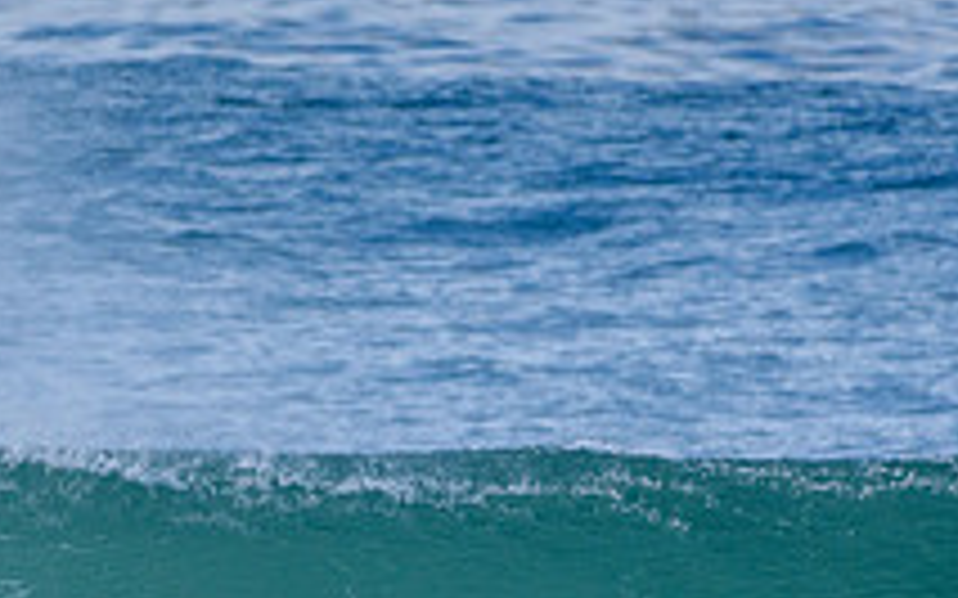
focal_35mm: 2079
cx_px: 117
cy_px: 794
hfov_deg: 1.0
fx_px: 54265
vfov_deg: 0.6
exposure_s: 1/2000
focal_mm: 500
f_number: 5.6
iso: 450
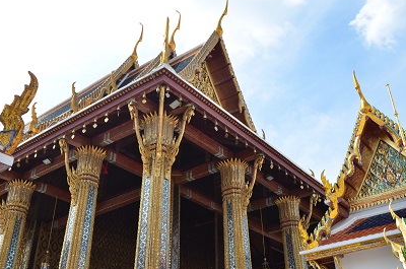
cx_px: 187
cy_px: 124
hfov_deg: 48.5
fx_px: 450
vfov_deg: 33.2
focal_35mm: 40
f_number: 8
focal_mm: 24
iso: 100
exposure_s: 1/250
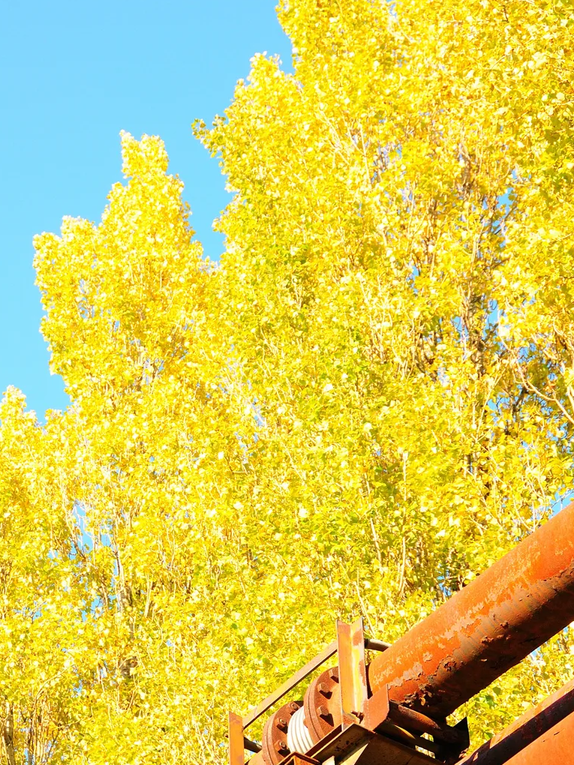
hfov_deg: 13.1
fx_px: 2498
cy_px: 530
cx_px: 239
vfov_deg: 17.4
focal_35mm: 113
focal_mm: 50
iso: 400
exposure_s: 1/250
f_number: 8
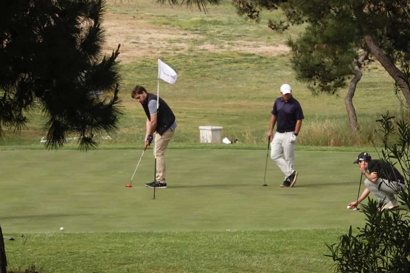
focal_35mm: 236
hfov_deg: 8.7
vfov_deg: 5.8
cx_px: 263
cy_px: 102
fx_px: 2687
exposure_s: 1/640
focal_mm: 46.41
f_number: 8
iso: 500
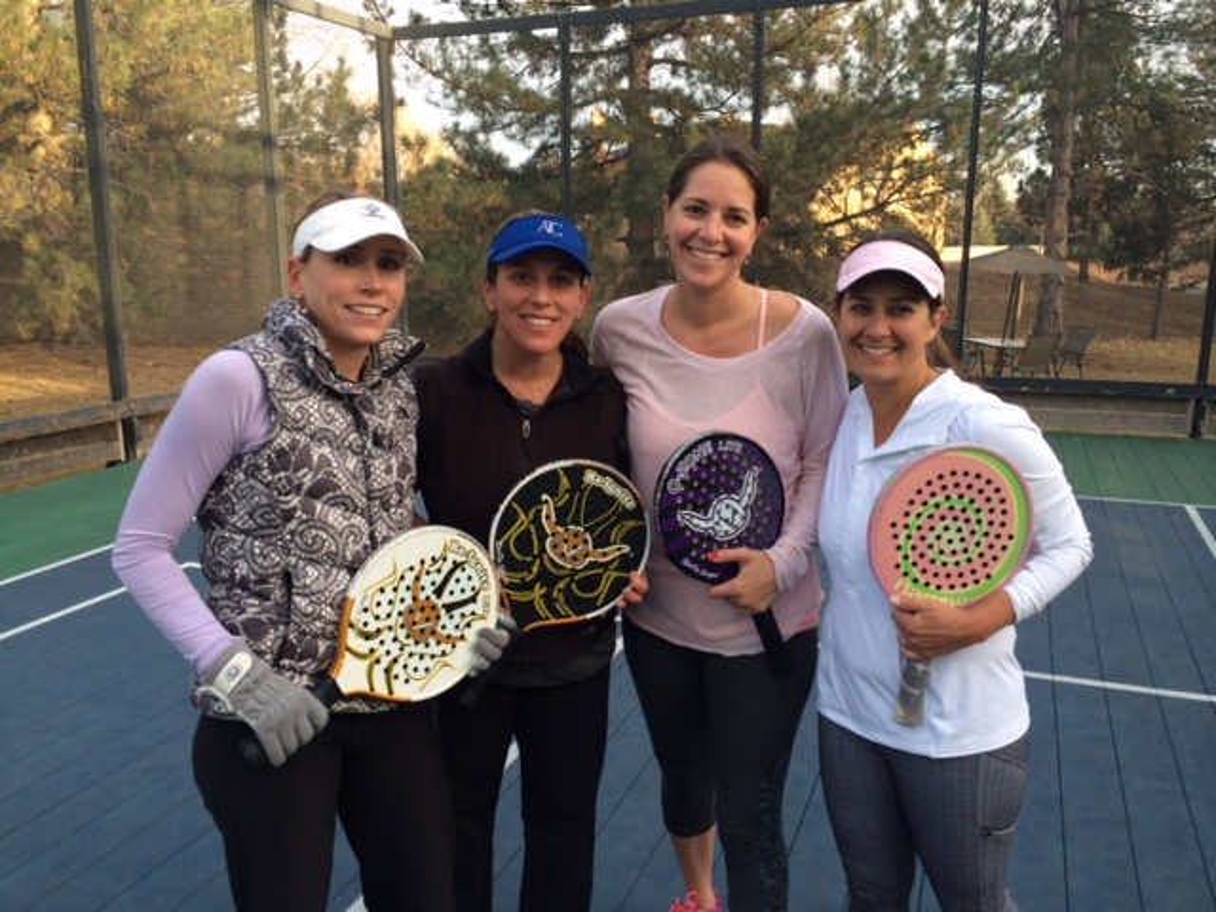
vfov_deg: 46.8
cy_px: 456
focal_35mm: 30
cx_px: 608
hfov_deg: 60.0
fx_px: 1054
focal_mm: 4.12
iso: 32
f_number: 2.2
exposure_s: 1/122
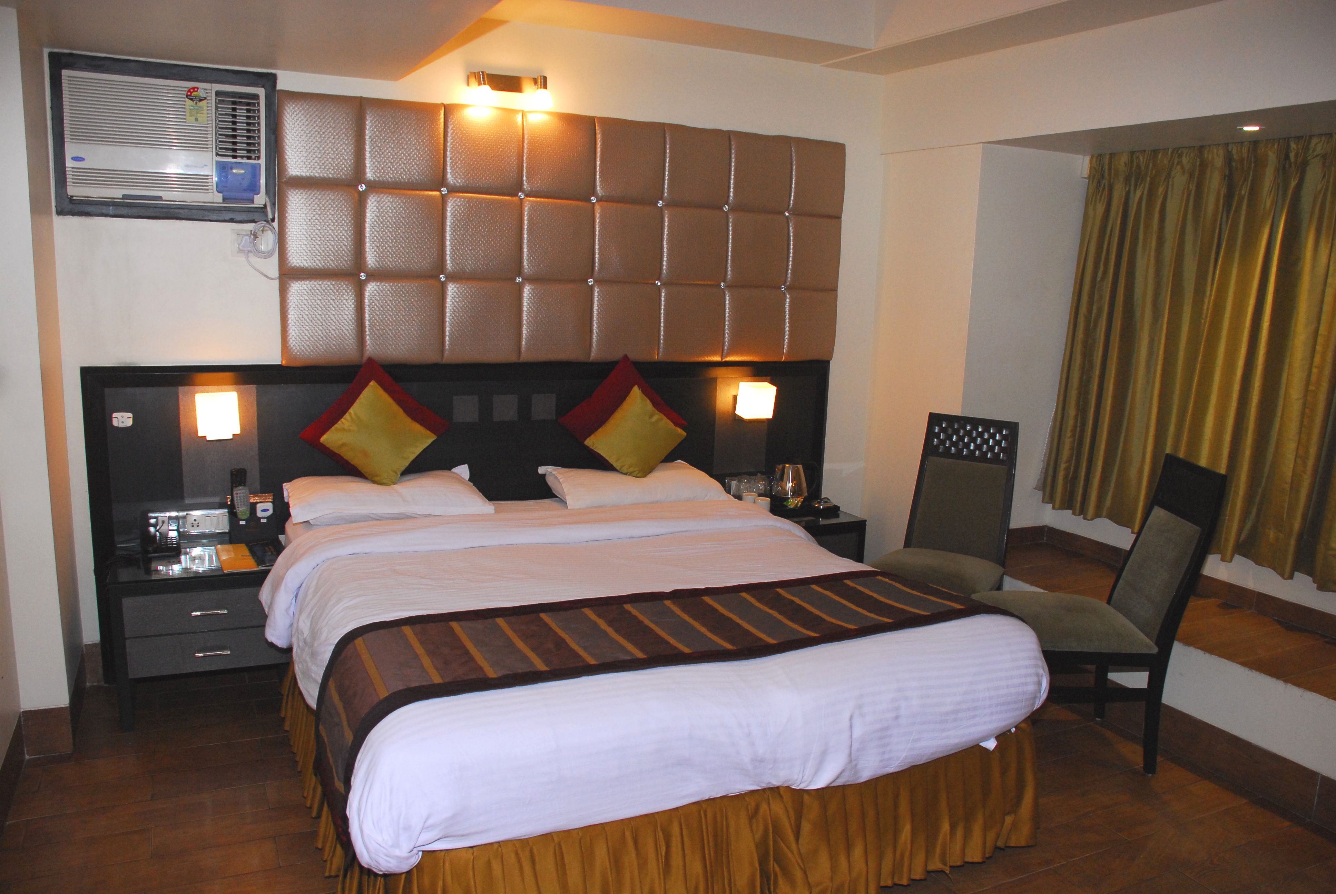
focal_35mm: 27
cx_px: 668
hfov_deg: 67.3
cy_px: 447
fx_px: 1003
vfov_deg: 48.0
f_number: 4
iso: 640
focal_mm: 18
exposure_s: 1/80
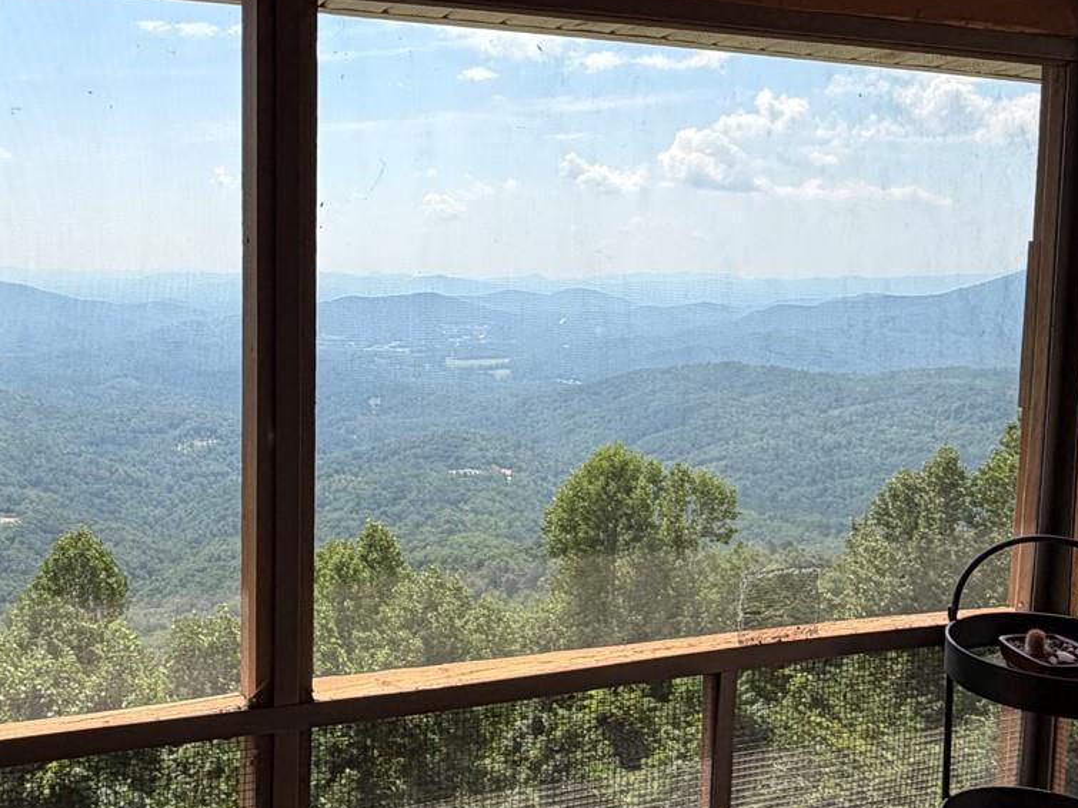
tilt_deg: -5.3
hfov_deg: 48.3
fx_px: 1183
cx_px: 377
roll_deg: -0.4
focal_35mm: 38
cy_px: 371
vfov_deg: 37.7
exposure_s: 1/770
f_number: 2.2
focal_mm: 2.22
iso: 25
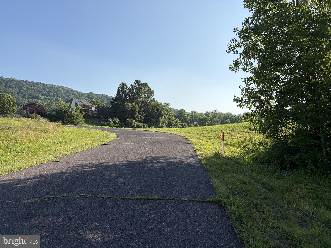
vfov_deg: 53.1
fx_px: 249
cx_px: 166
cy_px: 124
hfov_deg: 67.3
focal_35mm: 26
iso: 50
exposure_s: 1/2985
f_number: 1.6
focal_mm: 5.96
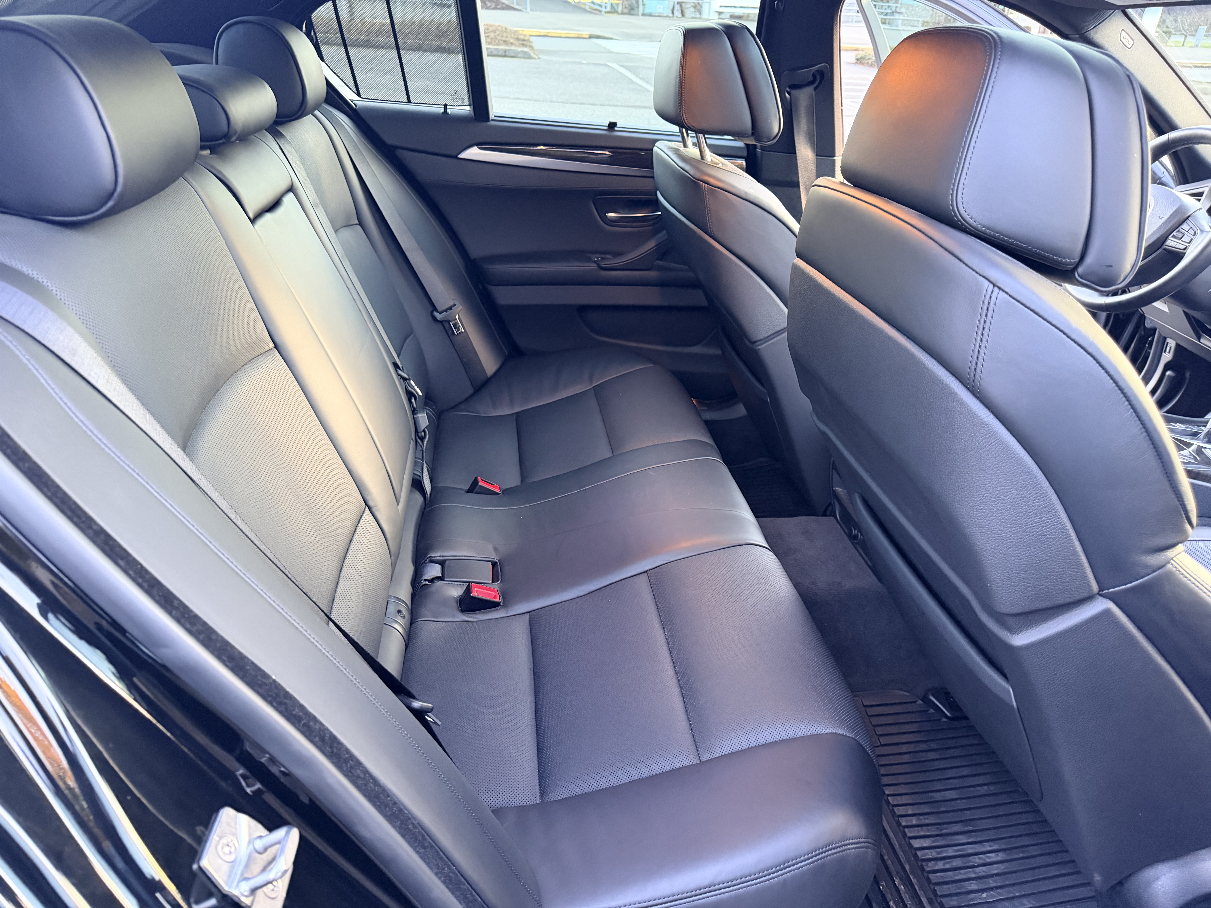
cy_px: 454
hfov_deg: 71.6
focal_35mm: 24
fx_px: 840
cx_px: 606
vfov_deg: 56.8
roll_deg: -3.2
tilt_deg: -30.2
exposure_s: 1/60
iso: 640
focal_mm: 6.76
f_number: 1.78
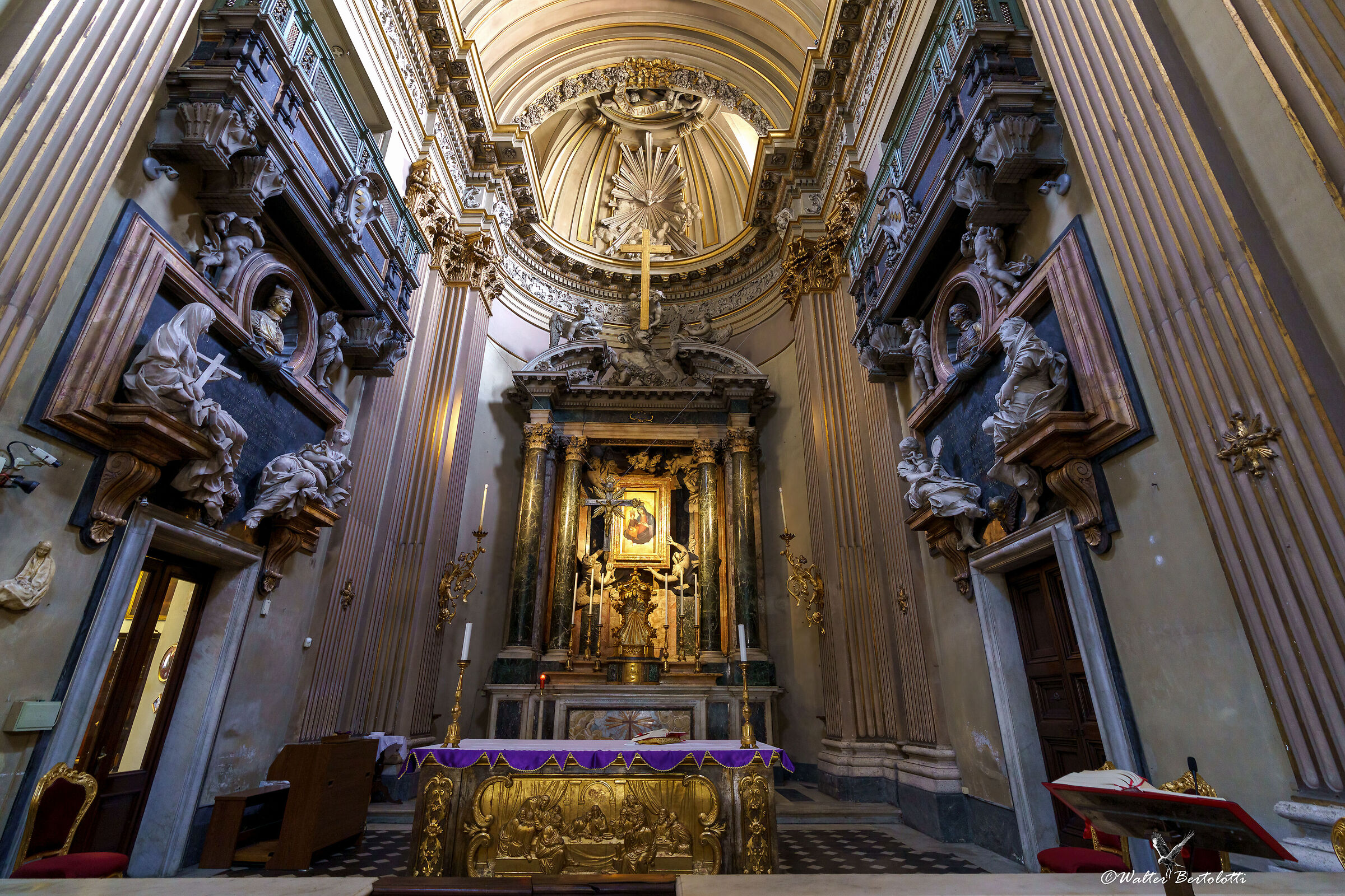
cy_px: 448
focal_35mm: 16
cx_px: 672
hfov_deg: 96.7
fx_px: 598
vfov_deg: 73.7
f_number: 6.3
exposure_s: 1/6
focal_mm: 16
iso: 1600
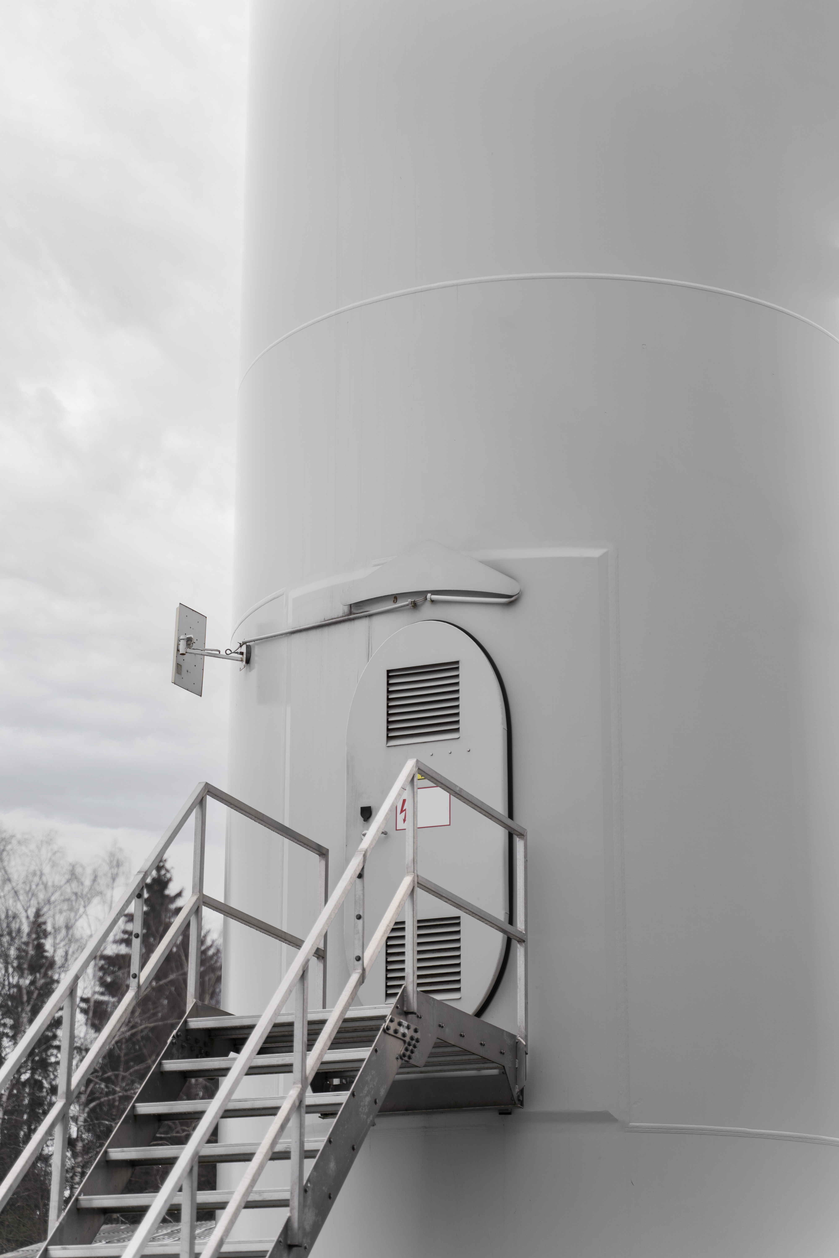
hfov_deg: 18.2
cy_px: 629
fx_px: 2622
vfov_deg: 27.0
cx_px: 420
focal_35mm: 75
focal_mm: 75
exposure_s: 1/400
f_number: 2.8
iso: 160
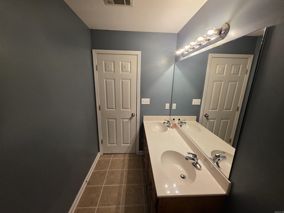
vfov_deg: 89.9
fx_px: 107
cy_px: 106
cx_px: 142
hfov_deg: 106.2
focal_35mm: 13
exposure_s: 1/120
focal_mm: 2.2
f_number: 1.9
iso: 200
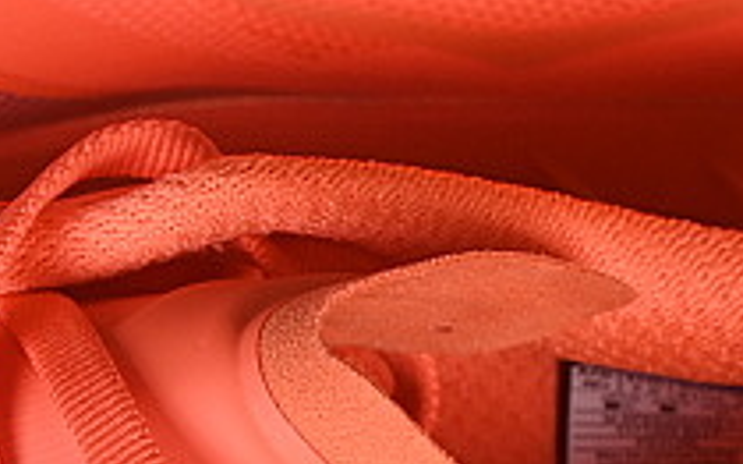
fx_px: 7954
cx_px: 4
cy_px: 471
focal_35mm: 393
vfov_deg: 3.3
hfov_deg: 5.3
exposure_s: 1/80
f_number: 7.1
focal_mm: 50
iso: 160
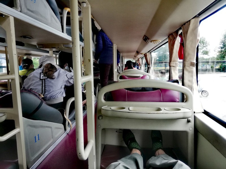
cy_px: 84
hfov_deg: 67.3
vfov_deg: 53.1
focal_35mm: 26
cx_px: 113
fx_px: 170
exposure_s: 1/100
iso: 80
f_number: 2.2
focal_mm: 3.81
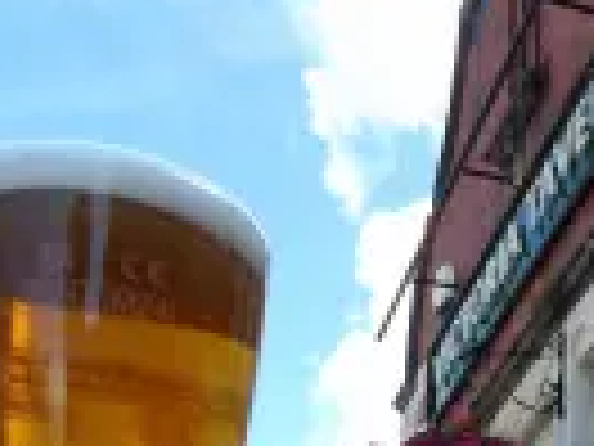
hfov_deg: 25.7
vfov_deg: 18.2
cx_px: 554
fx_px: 1253
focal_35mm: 73
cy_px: 649
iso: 100
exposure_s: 1/116
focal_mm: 4.3
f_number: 5.6
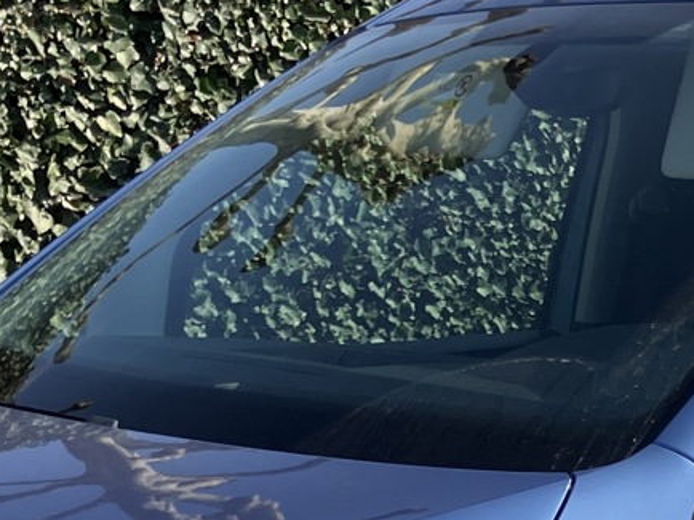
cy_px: 805
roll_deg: +0.2
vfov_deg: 11.4
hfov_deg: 15.6
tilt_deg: -13.0
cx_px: 672
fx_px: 2485
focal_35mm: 124
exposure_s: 1/1312
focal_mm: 3.99
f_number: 1.8
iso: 32
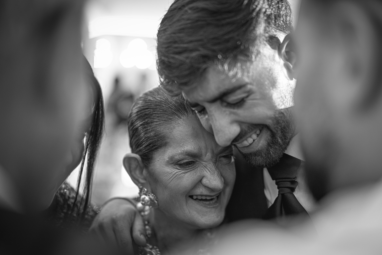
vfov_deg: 27.0
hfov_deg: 39.6
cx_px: 191
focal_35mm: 50
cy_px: 128
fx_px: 531
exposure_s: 1/160
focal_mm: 50
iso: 320
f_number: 1.8
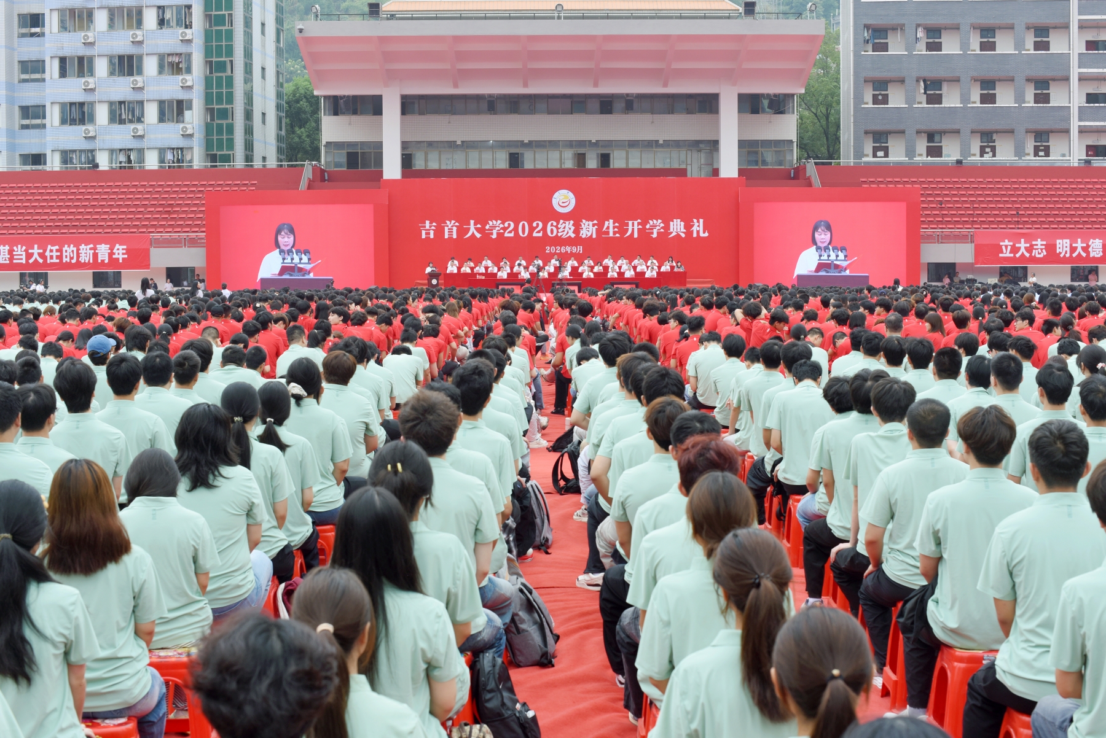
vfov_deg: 27.0
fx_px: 1537
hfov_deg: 39.6
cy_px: 369
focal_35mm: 50
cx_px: 553
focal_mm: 50
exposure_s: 1/80
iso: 250
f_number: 8
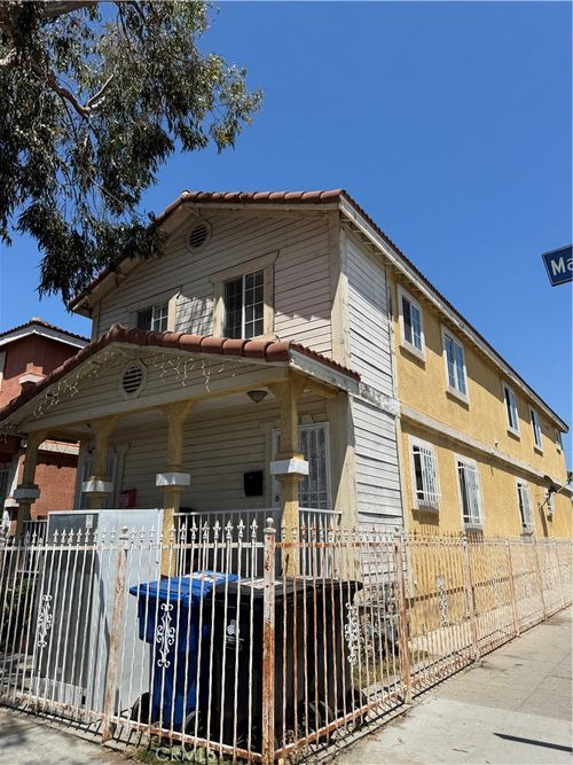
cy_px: 382
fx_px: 530
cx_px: 286
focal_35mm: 24
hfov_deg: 56.8
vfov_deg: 71.6
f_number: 1.78
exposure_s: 1/5814
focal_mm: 6.76
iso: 80
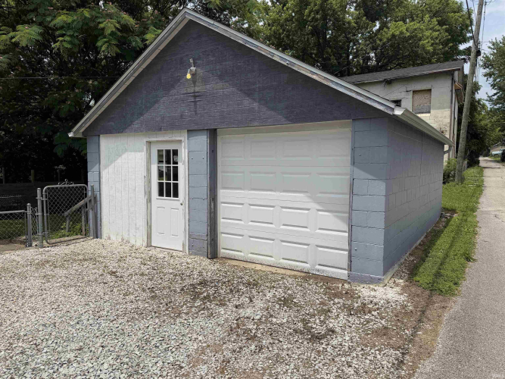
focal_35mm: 24
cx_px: 252
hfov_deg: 71.6
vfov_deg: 56.8
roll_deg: +0.4
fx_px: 350
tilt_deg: -5.5
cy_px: 190
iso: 80
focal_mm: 6.76
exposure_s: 1/10309
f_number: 1.78
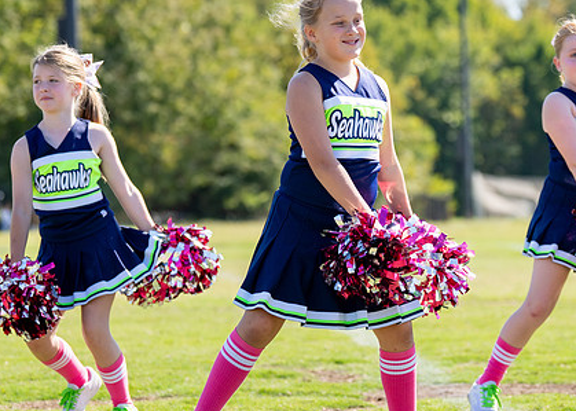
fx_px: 2993
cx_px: 330
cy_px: 178
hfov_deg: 11.0
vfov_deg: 7.9
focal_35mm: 183
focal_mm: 94
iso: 200
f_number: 2.8
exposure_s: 1/2000
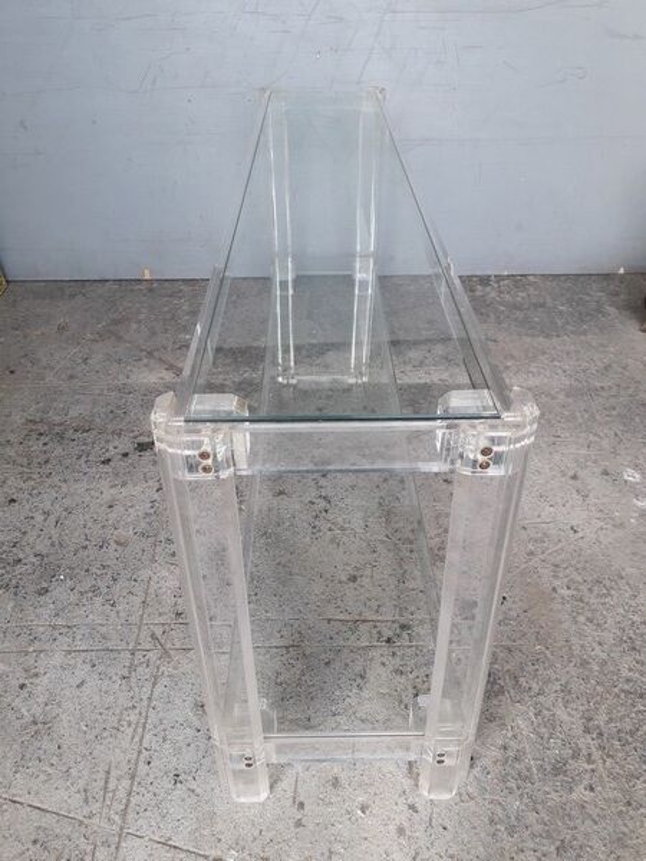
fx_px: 672
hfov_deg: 51.4
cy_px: 430
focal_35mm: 27
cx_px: 323
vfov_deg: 65.3
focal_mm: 3.6
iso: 50
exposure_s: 1/50
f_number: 1.9
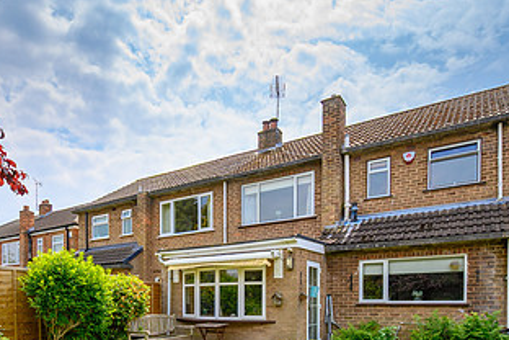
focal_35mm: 26
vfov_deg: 44.6
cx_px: 230
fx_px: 368
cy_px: 313
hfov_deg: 69.2
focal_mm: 14
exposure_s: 1/160
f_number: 11
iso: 100
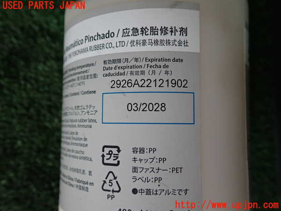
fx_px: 244
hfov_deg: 60.0
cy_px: 106
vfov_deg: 46.8
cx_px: 140
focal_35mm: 30
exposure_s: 1/125
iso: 320
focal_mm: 5.4
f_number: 2.3
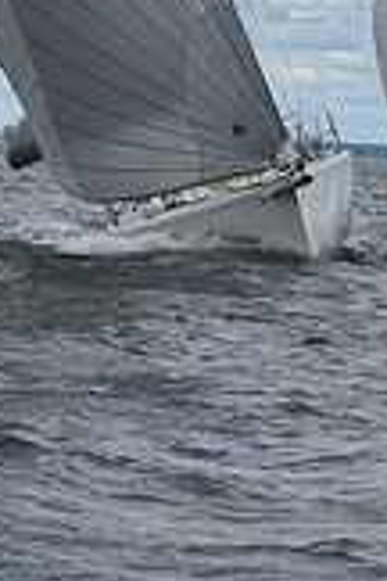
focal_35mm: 287
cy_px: -240
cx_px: 210
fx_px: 4628
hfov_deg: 4.8
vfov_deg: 7.1
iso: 250
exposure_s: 1/800
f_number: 11
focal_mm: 80
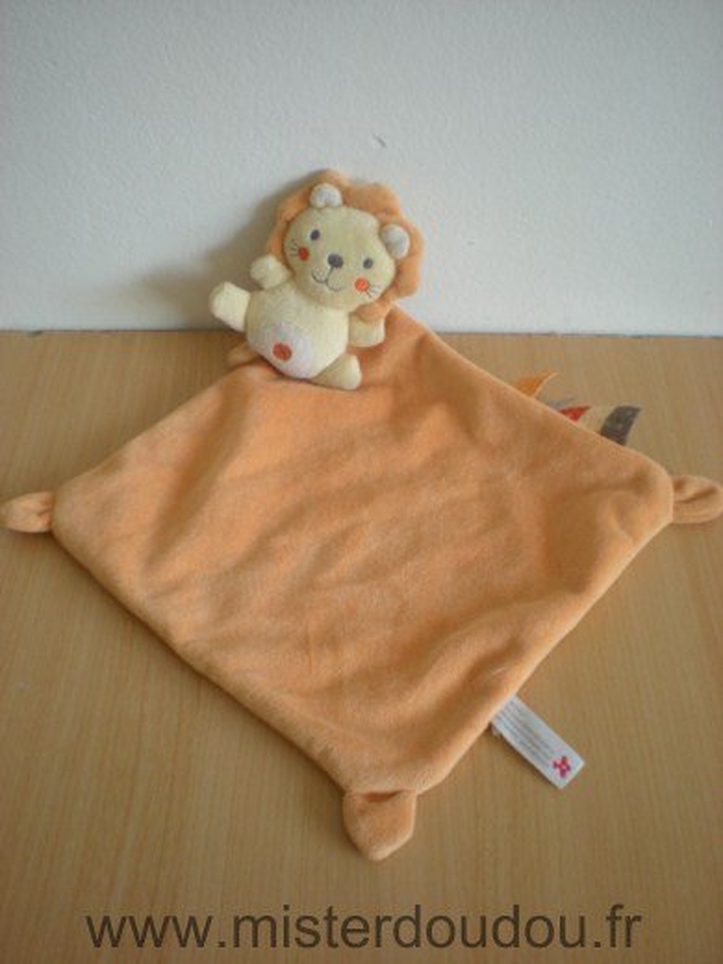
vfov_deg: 49.0
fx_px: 1058
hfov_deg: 37.7
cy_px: 482
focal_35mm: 38
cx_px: 362
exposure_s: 1/52
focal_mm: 6.3
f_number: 3.1
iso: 200
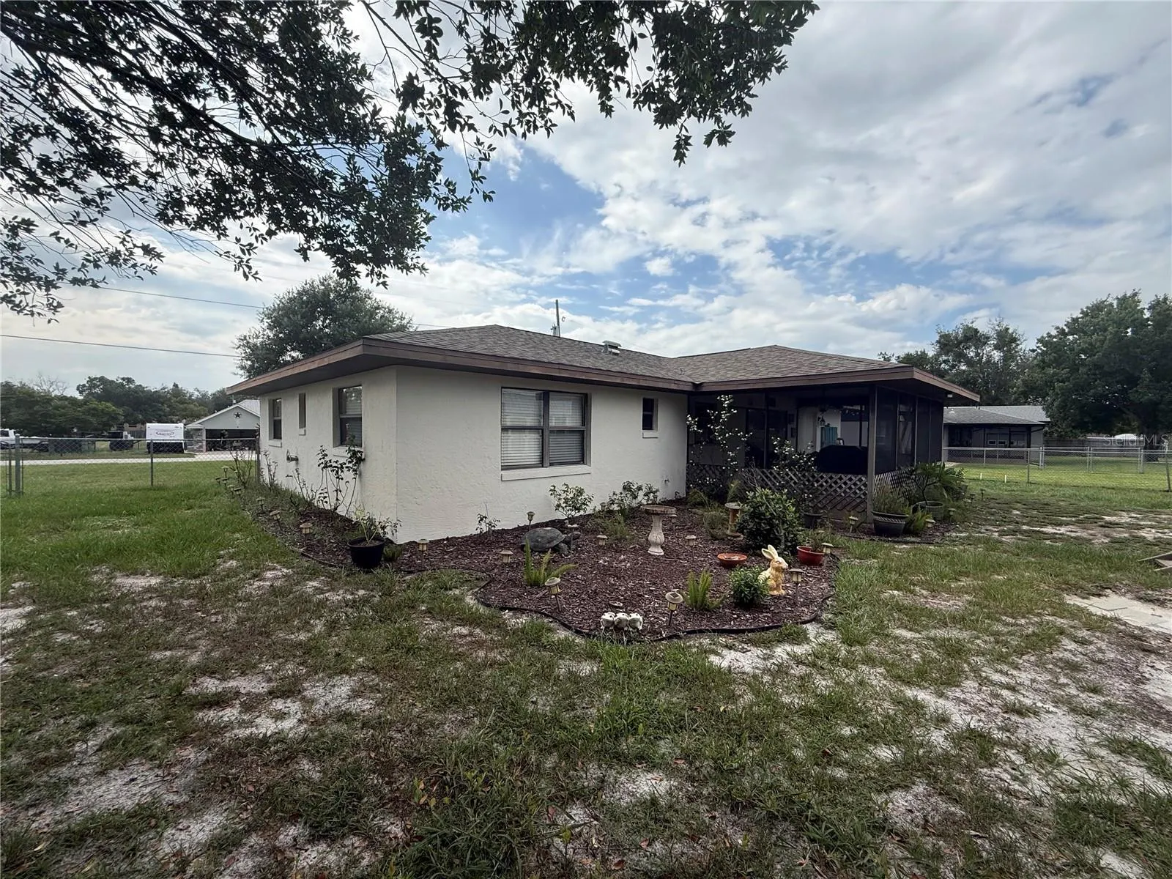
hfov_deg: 102.1
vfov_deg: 85.7
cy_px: 440
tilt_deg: -0.8
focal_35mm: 14
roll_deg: -0.7
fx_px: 474
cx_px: 586
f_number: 2.2
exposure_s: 1/2165
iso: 50
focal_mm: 2.22
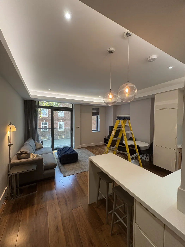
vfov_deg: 102.1
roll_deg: -0.5
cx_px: 92
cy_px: 124
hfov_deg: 85.7
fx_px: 100
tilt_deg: -1.2
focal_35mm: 14
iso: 160
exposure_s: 1/100
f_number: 2.2
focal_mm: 2.22
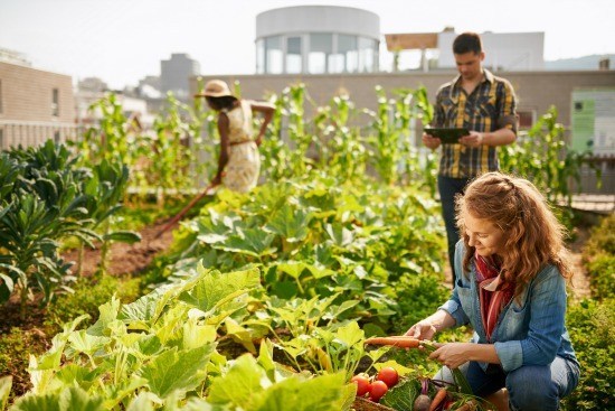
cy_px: 206
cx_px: 308
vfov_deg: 37.9
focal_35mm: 35
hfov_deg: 54.4
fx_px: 598
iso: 100
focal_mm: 35
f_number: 1.8
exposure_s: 1/3200
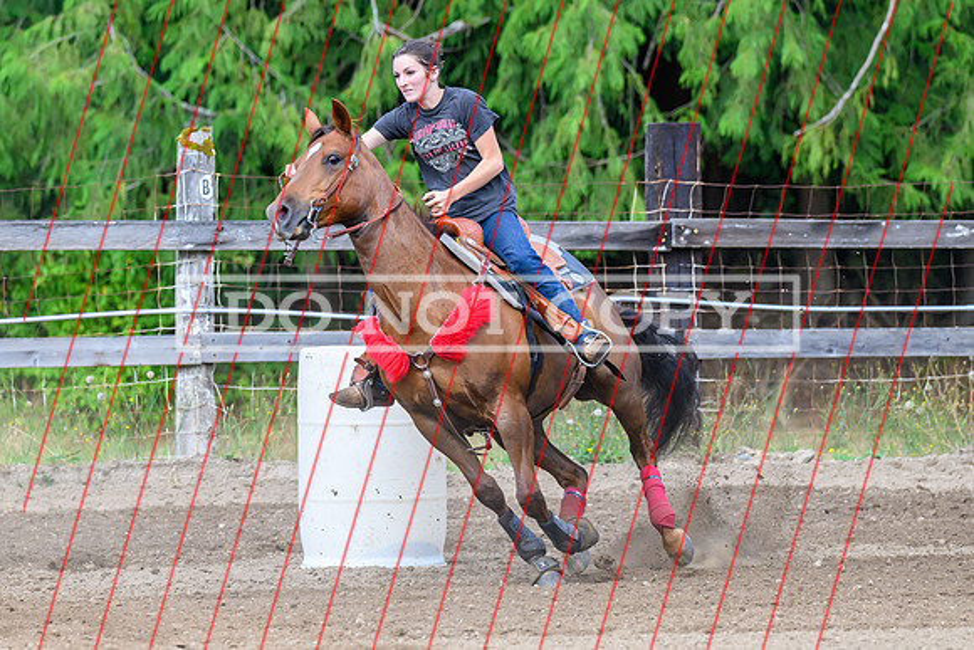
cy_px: 364
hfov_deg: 6.4
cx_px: 424
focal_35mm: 320
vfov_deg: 4.3
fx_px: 8667
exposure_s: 1/1600
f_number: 4.5
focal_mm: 200
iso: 1800
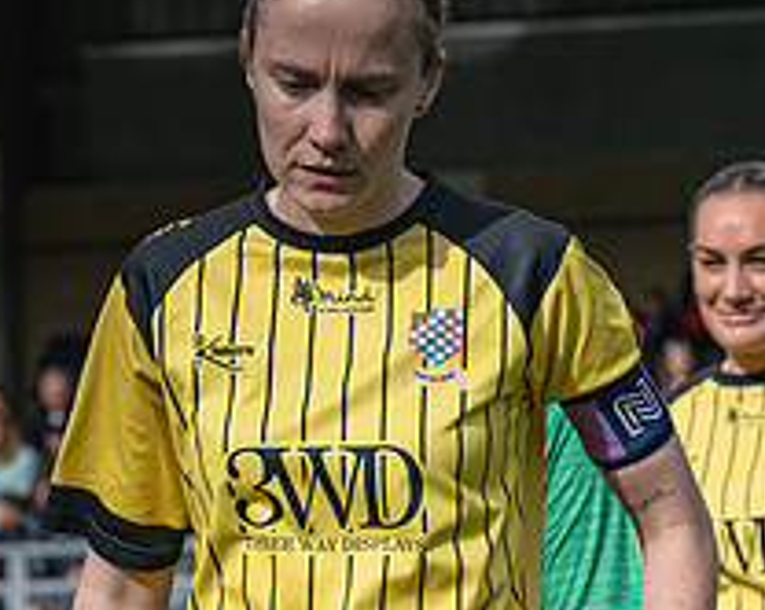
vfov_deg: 7.0
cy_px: 770
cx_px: 995
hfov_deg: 8.7
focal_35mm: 220
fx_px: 4976
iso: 400
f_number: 5
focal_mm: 70
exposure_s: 1/3200
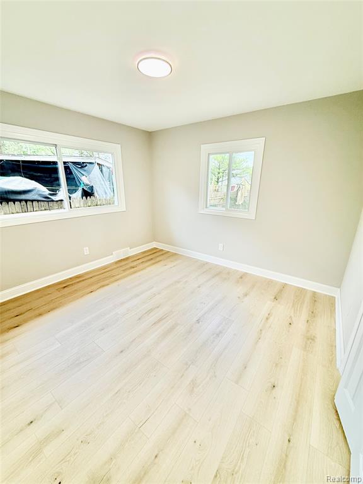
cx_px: 182
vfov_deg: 102.1
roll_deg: -0.7
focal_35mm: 14
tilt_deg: -15.7
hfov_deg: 85.7
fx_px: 196
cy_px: 242
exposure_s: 1/120
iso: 100
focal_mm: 2.22
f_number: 2.2
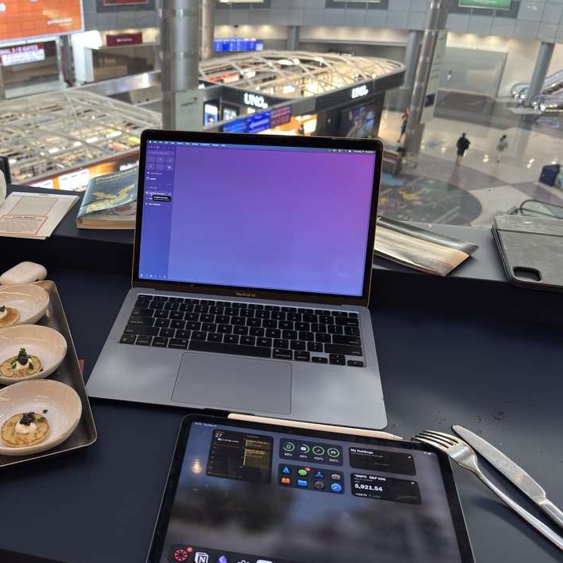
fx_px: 607
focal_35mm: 33
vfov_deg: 49.7
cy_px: 289
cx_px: 186
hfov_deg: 48.9
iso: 160
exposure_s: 1/60
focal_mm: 5.96
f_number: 1.6
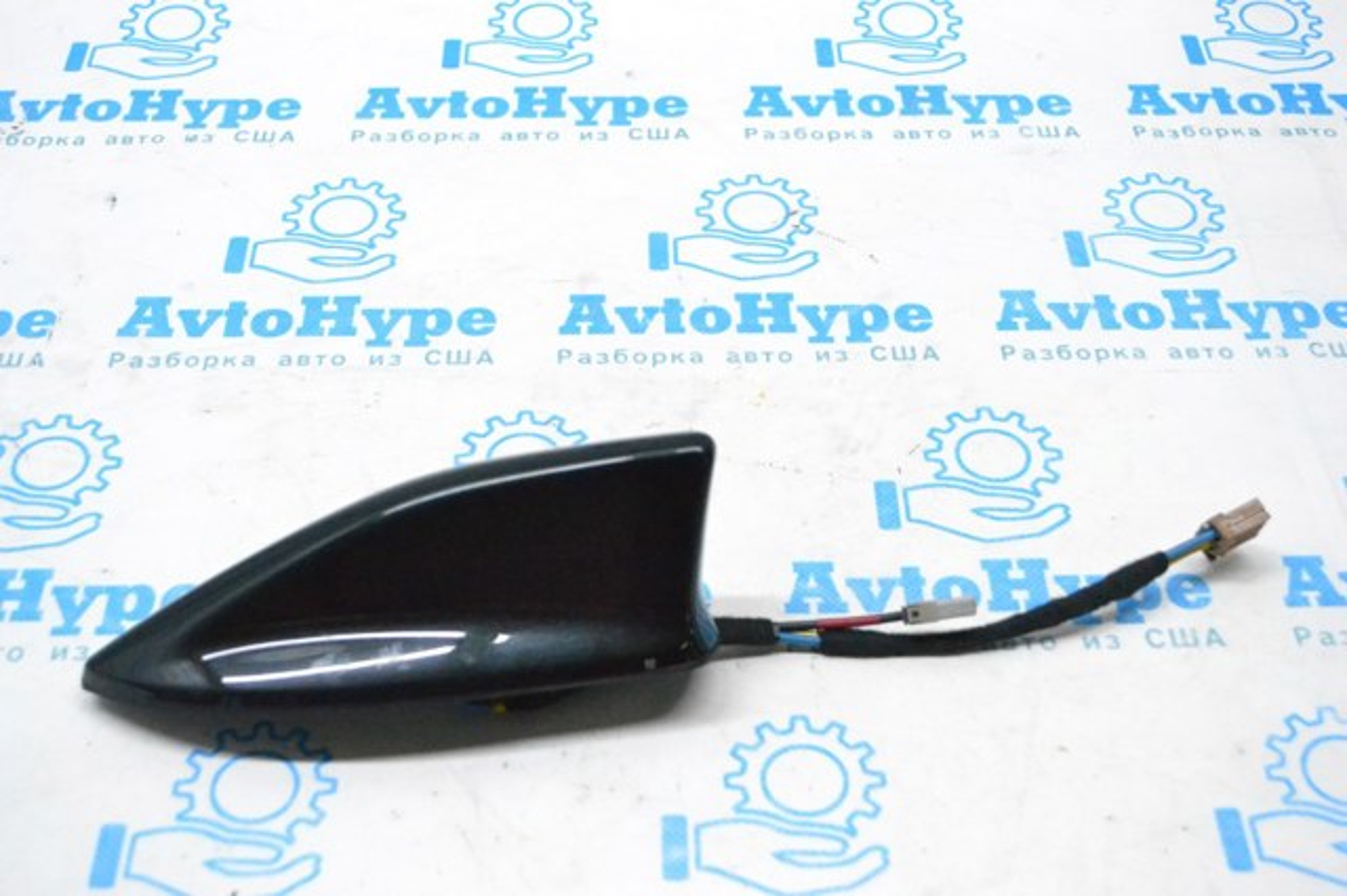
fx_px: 1907
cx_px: 674
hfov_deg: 38.9
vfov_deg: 26.5
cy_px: 448
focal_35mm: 51
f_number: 5
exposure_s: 1/800
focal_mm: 34
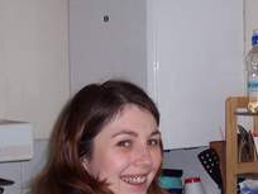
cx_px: 211
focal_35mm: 119
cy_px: 183
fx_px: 887
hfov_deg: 16.4
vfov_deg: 12.3
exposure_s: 1/30
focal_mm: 8
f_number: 2.8
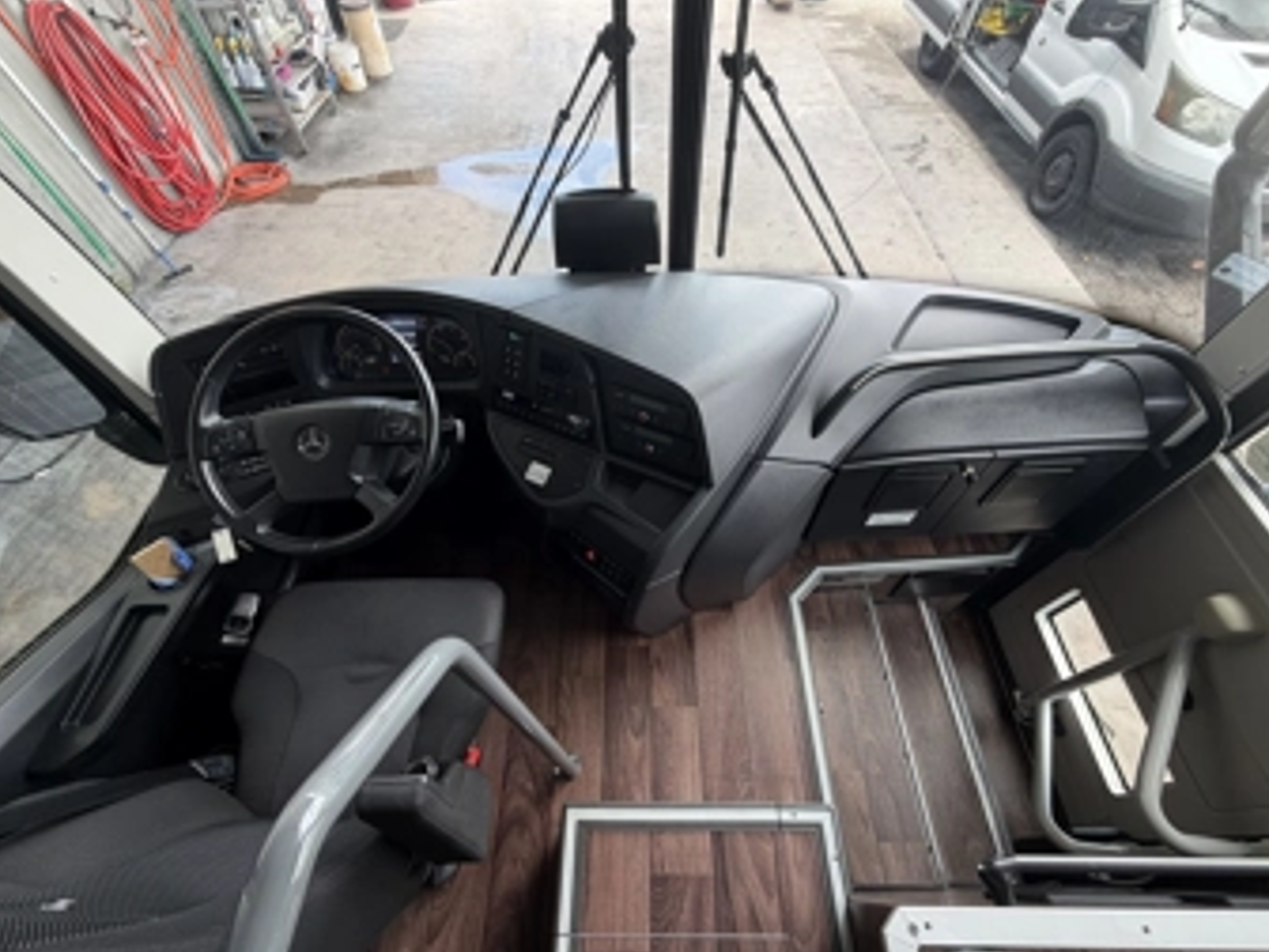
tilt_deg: -53.6
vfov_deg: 81.7
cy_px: 468
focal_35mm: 15
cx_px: 646
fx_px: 550
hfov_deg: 98.2
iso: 64
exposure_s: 1/121
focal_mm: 2.22
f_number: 2.2
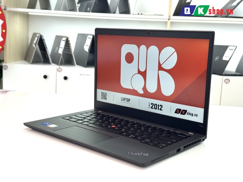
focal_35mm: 48
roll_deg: -2.3
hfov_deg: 39.7
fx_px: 337
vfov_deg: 30.3
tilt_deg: -9.7
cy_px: 91
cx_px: 122
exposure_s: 1/100
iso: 50
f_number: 1.78
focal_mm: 6.76
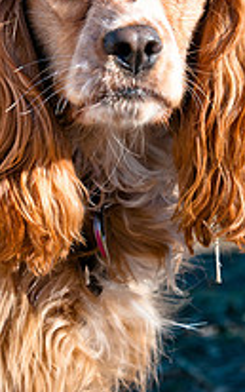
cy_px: 110
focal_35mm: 373
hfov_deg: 3.5
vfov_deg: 5.6
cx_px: 143
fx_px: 3979
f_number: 5
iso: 200
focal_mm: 112
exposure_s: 1/640
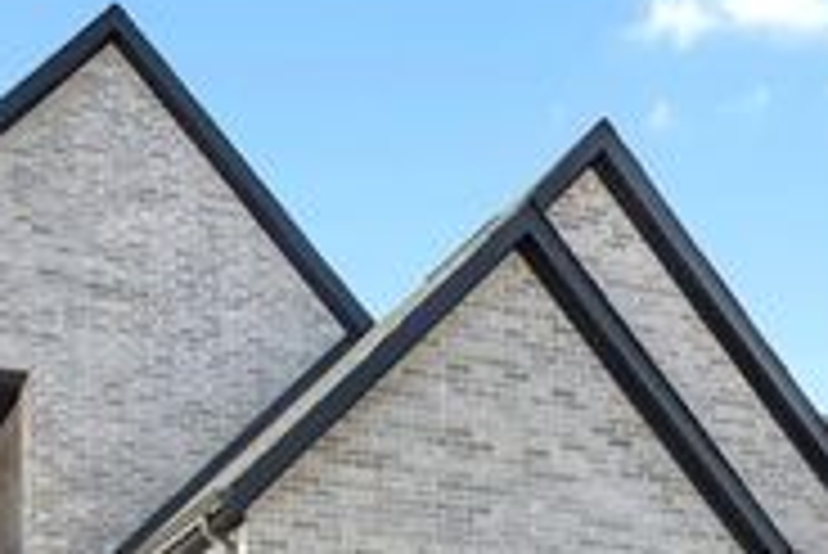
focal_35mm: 38
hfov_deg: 43.6
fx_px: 875
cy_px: 538
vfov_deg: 32.6
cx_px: 4
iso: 100
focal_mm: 14
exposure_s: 1/1000
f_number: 9
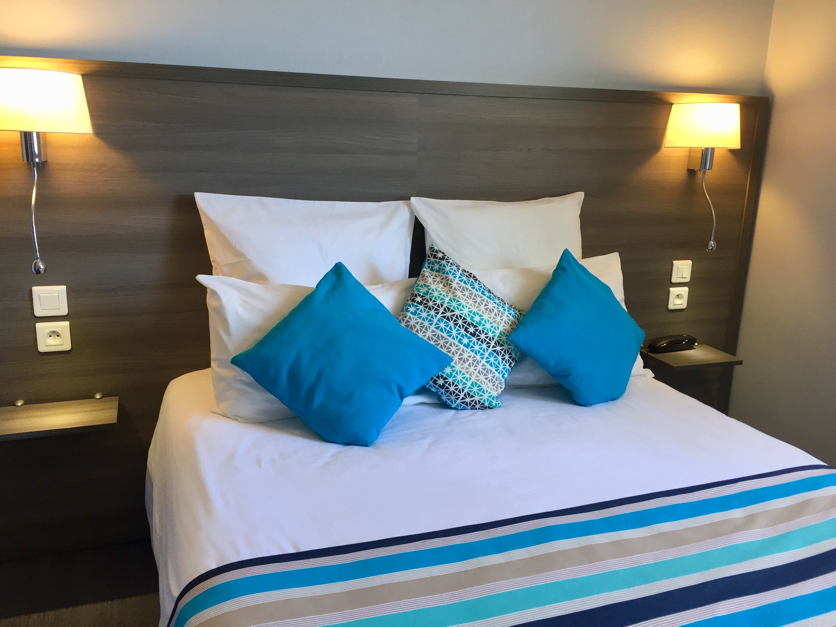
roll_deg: -2.0
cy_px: 314
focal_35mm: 29
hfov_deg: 61.7
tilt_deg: -13.5
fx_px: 700
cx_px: 418
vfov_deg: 48.2
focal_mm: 4.15
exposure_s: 1/33
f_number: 2.2
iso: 40
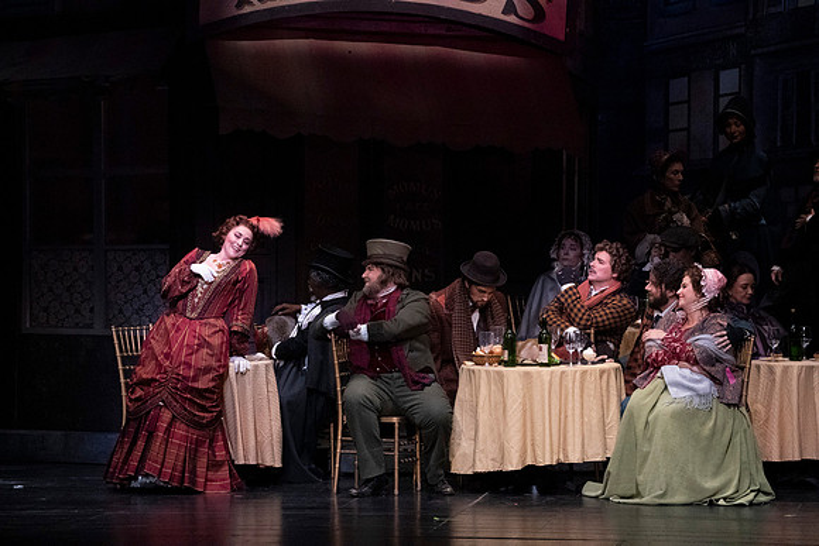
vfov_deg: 7.3
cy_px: 273
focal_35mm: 187
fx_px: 4255
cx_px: 410
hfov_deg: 11.0
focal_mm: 187
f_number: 14
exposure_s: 1/400
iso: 16000
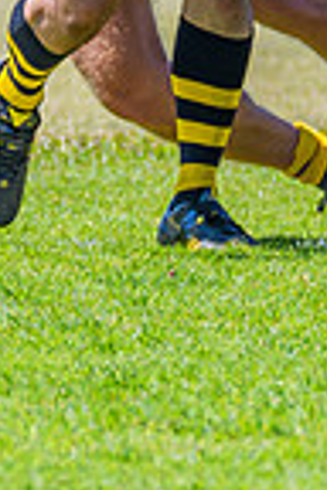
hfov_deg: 0.6
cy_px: 78
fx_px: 29142
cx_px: 73
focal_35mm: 2139
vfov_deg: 1.0
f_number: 6
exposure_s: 1/2000
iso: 800
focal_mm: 380
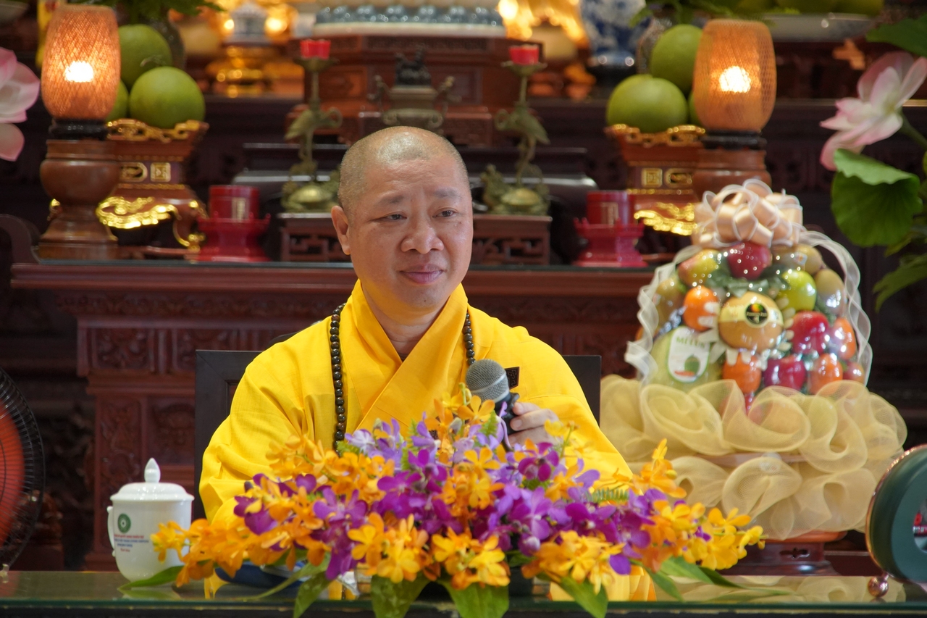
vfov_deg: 6.7
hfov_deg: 10.0
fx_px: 5278
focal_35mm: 205
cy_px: 309
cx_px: 464
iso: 5000
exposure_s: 1/80
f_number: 6.3
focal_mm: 205
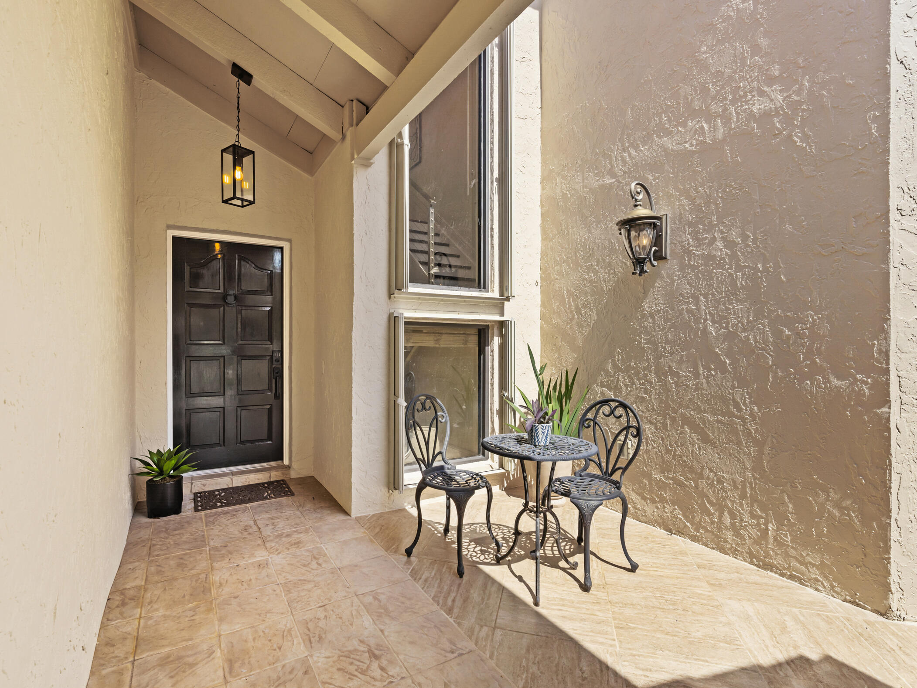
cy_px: 349
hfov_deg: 94.4
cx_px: 437
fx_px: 424
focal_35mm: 16
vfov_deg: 78.1
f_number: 9
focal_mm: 14
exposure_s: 1/80
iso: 250
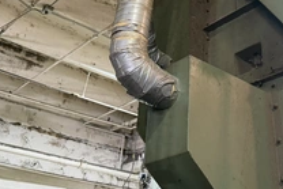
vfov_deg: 27.7
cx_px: 200
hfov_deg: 40.3
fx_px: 378
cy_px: 48
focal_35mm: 48
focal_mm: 6.76
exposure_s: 1/60
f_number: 1.78
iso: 250
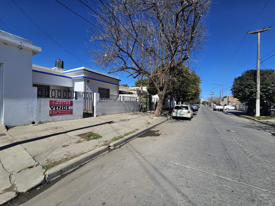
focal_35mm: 13
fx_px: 103
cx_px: 138
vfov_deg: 89.9
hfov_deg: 106.2
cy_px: 103
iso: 50
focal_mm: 2.2
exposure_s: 1/3333
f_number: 2.2
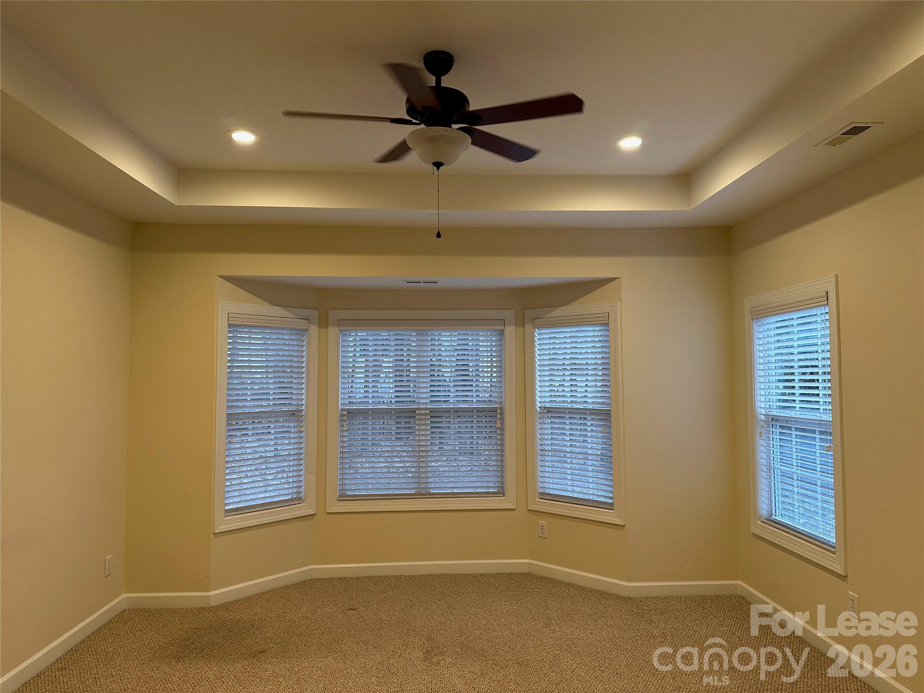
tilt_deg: +2.4
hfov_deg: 71.6
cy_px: 346
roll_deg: +0.2
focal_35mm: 24
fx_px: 641
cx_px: 462
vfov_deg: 56.8
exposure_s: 1/60
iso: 125
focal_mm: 6.86
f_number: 1.78
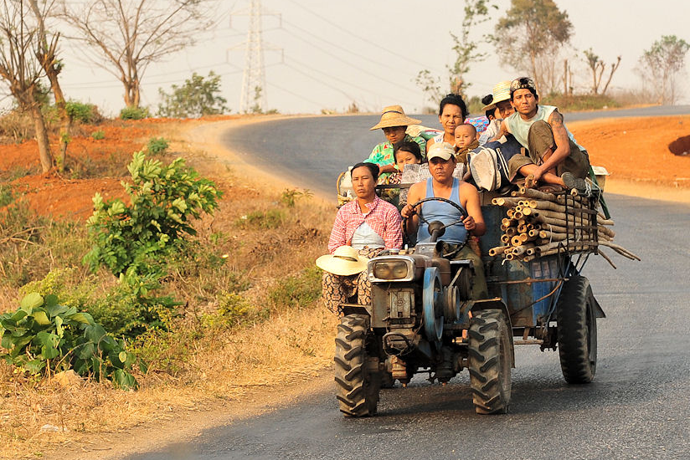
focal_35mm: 87
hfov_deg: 23.4
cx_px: 342
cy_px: 207
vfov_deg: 15.7
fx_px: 1668
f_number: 5
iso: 800
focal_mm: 70
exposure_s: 1/1000
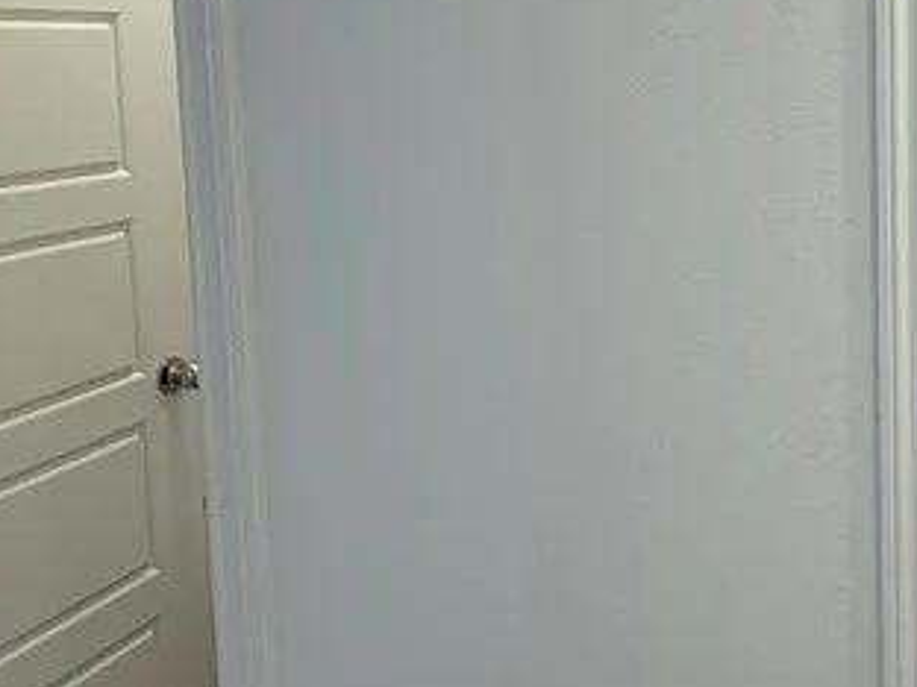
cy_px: 144
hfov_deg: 33.6
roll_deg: -0.4
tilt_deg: -4.8
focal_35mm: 46
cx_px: 1096
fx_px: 1219
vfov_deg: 30.8
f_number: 2.2
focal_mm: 2.22
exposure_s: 1/120
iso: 125
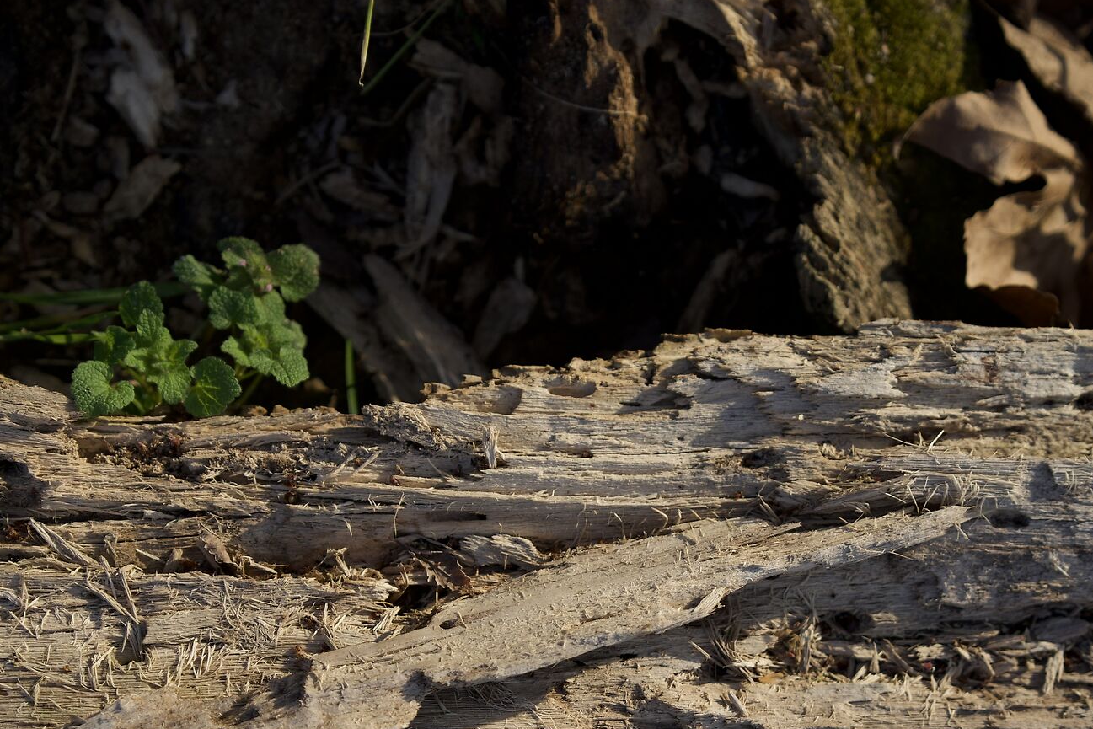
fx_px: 2247
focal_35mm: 74
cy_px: 643
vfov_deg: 18.2
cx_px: 553
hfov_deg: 27.3
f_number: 2.8
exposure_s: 1/800
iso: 100
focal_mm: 40
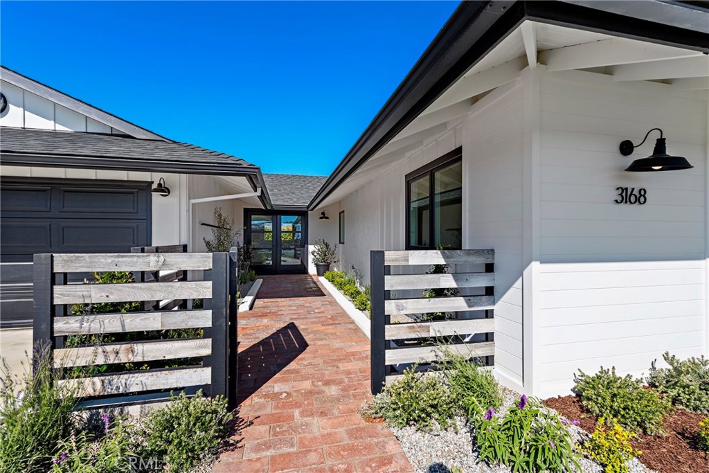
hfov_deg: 96.7
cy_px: 236
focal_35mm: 16
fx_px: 315
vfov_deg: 73.8
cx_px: 354
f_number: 7.1
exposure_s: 1/250
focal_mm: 16
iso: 200
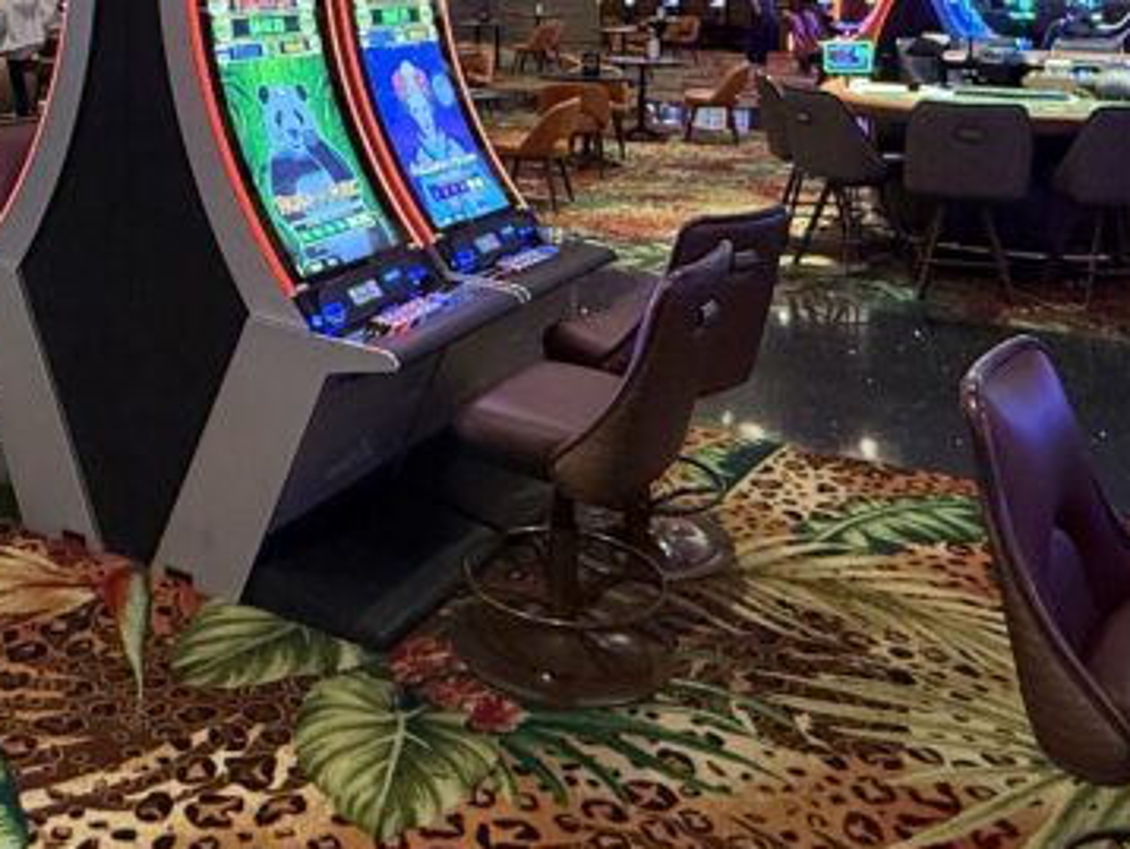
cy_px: 0
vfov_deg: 33.0
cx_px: 306
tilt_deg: -1.1
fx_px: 1307
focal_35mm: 40
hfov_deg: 45.4
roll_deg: +0.2
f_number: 2.2
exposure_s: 1/60
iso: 500
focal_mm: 2.22
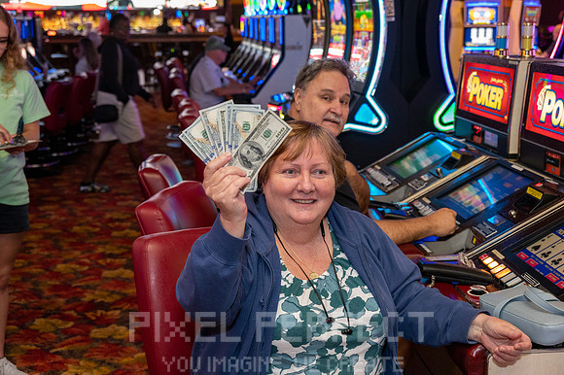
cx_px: 282
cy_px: 188
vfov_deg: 27.5
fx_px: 767
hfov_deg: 40.4
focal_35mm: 49
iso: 6400
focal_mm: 49
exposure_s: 1/60
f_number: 5.6
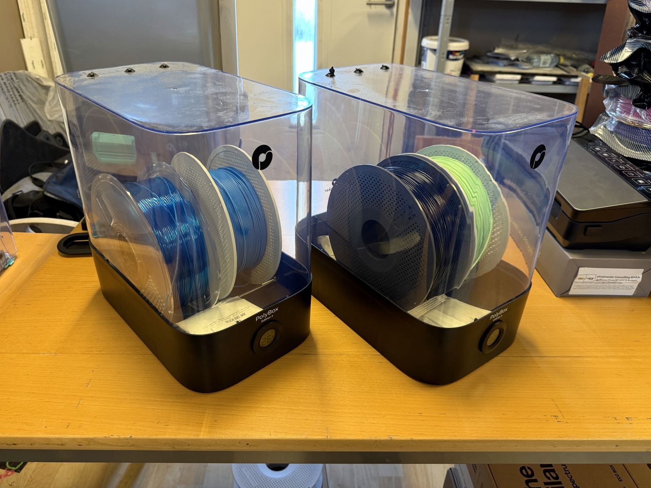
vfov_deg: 54.9
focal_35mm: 25
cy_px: 235
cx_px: 314
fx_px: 470
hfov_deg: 69.4
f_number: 1.78
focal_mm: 6.76
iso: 160
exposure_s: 1/50
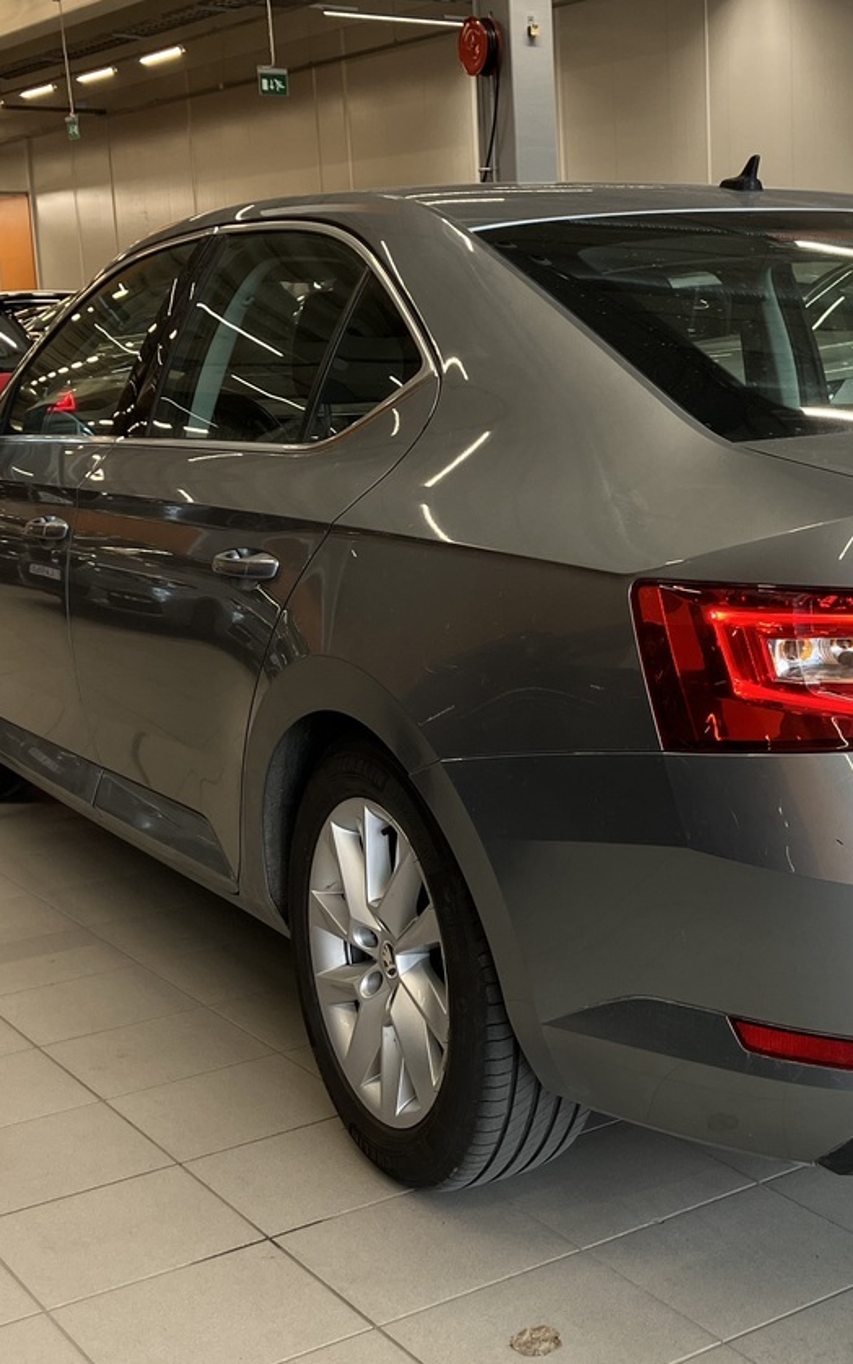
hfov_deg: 24.7
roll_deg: +2.0
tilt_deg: -12.2
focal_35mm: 51
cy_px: 750
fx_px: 1896
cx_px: 755
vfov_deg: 39.5
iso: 50
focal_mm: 3.99
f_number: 1.8
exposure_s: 1/100
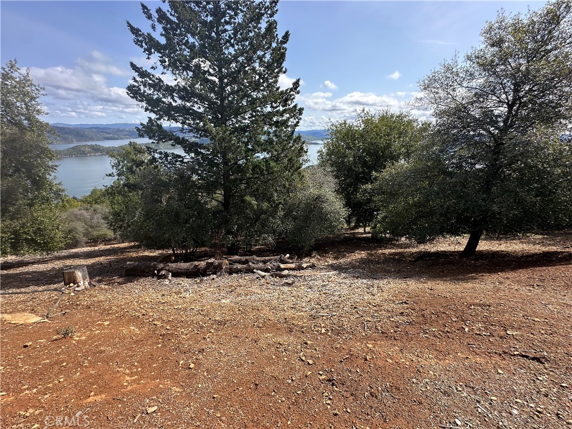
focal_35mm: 14
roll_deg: -0.7
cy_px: 214
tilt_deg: -20.8
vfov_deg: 85.7
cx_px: 286
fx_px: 231
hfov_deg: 102.1
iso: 40
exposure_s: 1/640
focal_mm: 2.22
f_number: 2.2
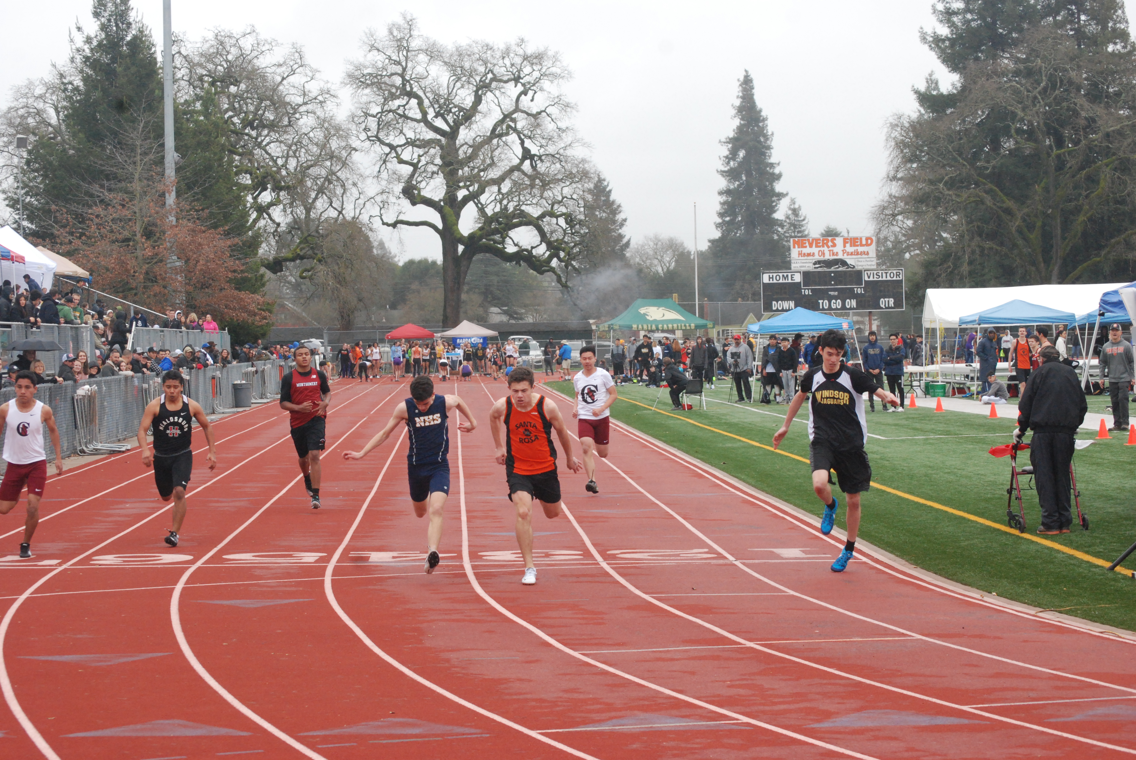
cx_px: 568
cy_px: 380
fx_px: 2606
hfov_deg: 24.6
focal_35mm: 82
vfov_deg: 16.6
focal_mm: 55
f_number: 10
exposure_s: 1/400
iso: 1000
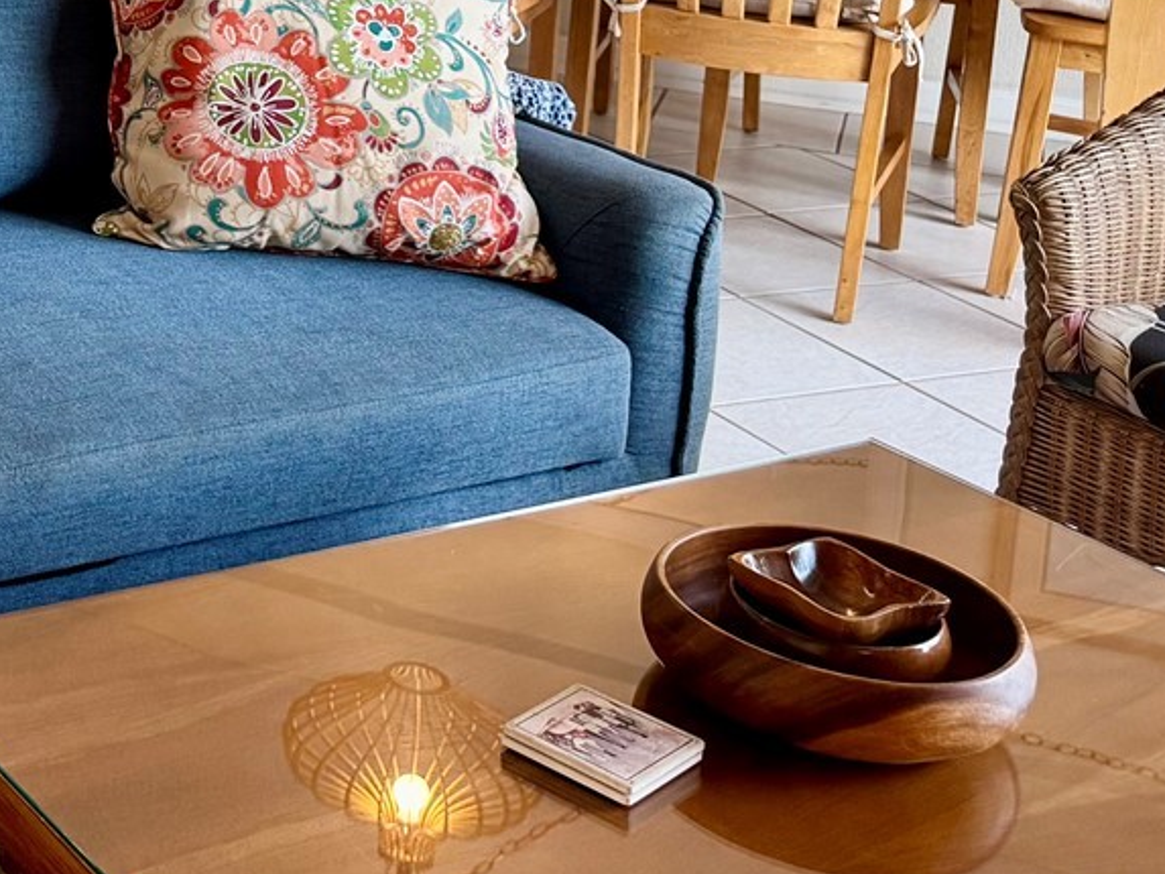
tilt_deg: -11.1
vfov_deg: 20.7
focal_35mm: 67
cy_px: -128
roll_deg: -0.5
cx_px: -346
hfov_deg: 25.1
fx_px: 2255
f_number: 1.78
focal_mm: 6.76
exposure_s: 1/120
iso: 160
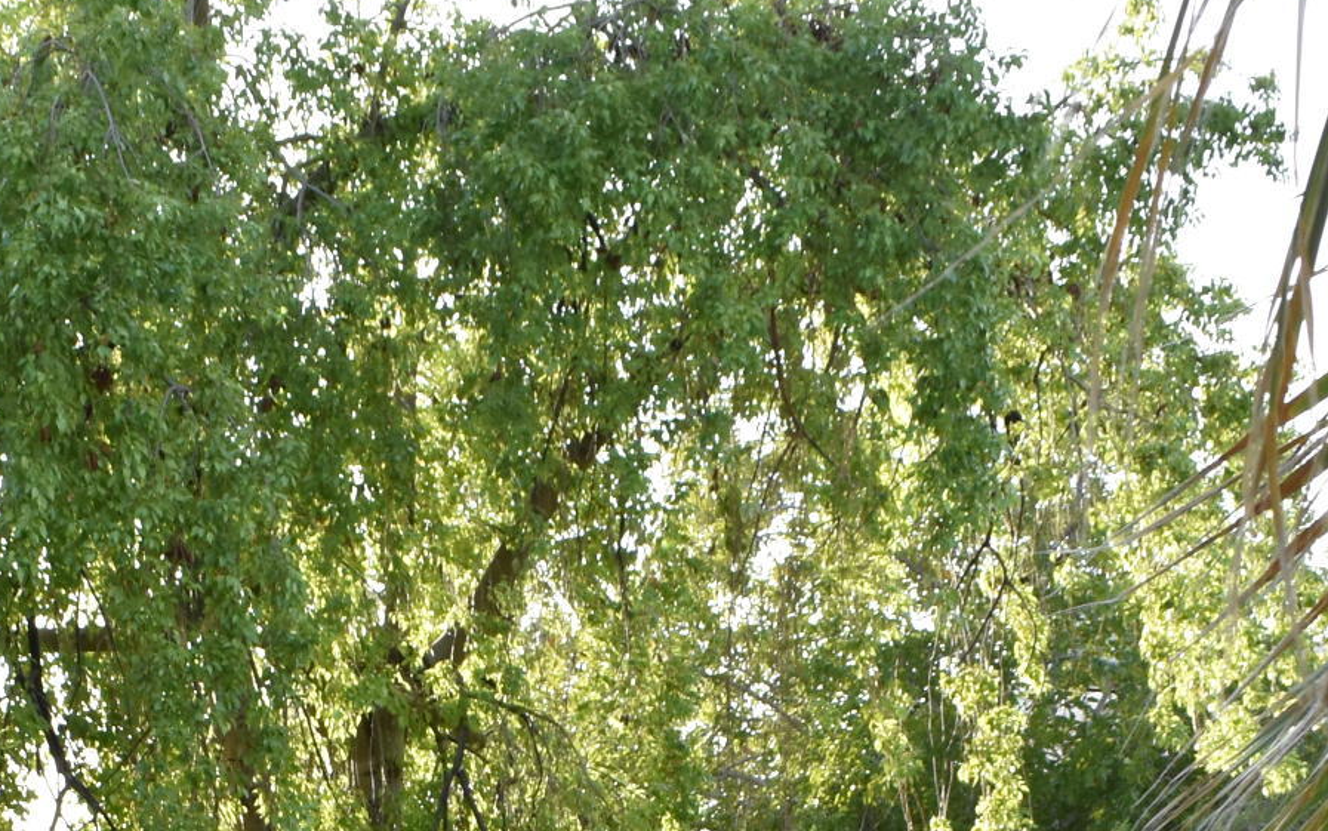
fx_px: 3330
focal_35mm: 92
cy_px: 1376
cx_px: 471
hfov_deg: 22.5
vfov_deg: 13.1
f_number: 7.1
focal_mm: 18
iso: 400
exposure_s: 1/200
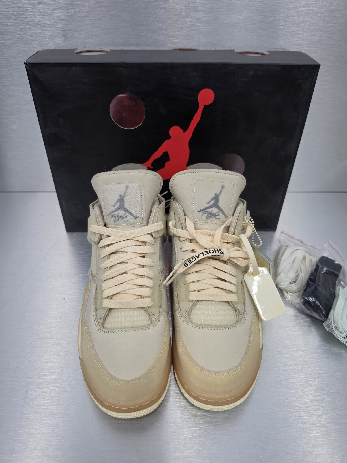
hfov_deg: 58.9
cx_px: 174
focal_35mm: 23
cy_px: 232
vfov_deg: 73.9
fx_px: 307
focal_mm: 6.5
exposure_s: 1/100
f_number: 1.4
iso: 100
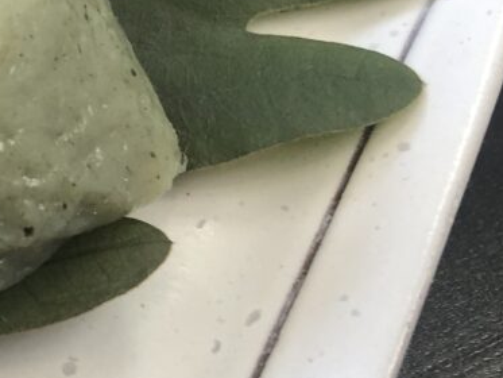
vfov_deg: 15.3
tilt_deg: -57.4
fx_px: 1395
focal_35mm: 96
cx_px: -216
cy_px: 74
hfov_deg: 18.5
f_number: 1.8
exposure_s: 1/50
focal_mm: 4
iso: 25
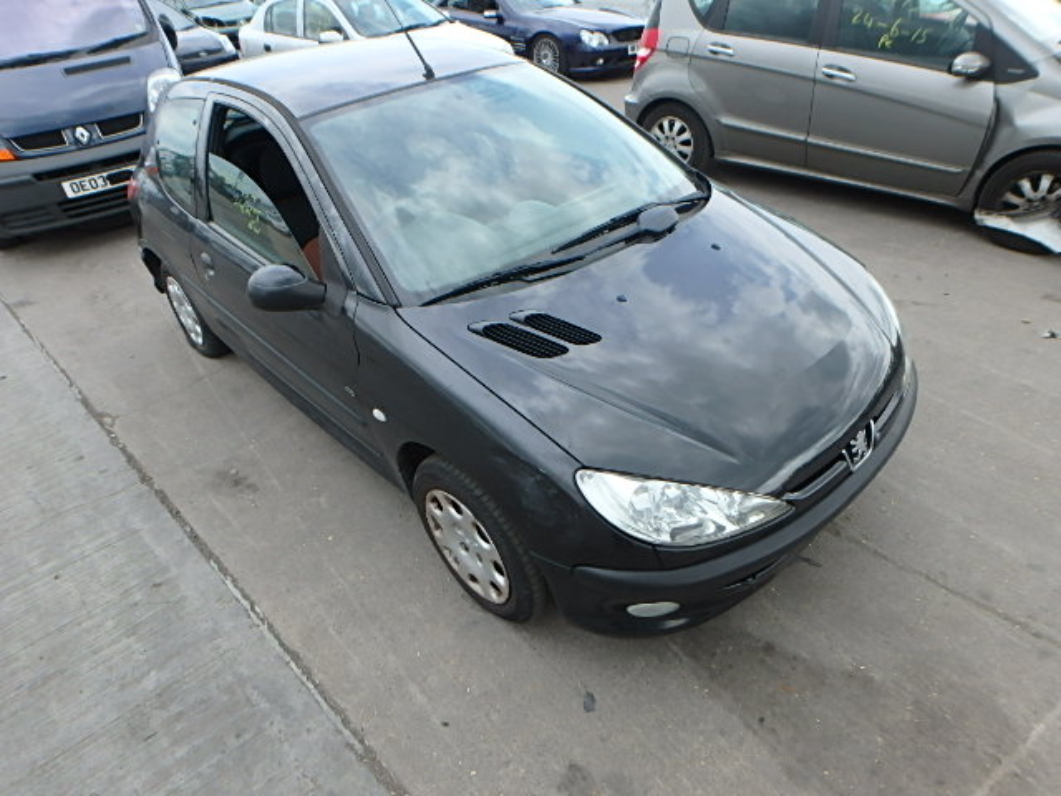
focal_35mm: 21
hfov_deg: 79.0
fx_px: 644
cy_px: 398
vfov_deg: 63.4
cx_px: 530
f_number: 3.5
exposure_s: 1/250
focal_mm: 3.7
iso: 125
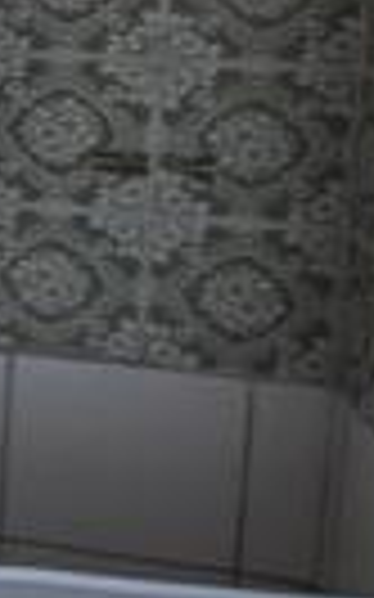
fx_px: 1502
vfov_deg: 21.3
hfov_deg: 9.2
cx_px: -937
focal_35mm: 92
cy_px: -79
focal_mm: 10
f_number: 4
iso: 250
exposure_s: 1/125
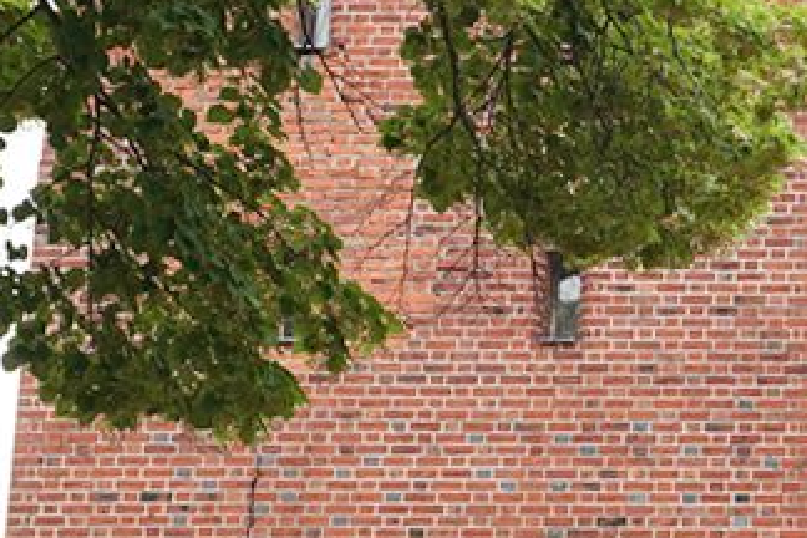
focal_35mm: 148
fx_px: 3317
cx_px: 1151
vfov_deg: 9.2
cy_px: 441
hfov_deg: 13.2
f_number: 5.6
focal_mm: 24
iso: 100
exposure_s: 1/100
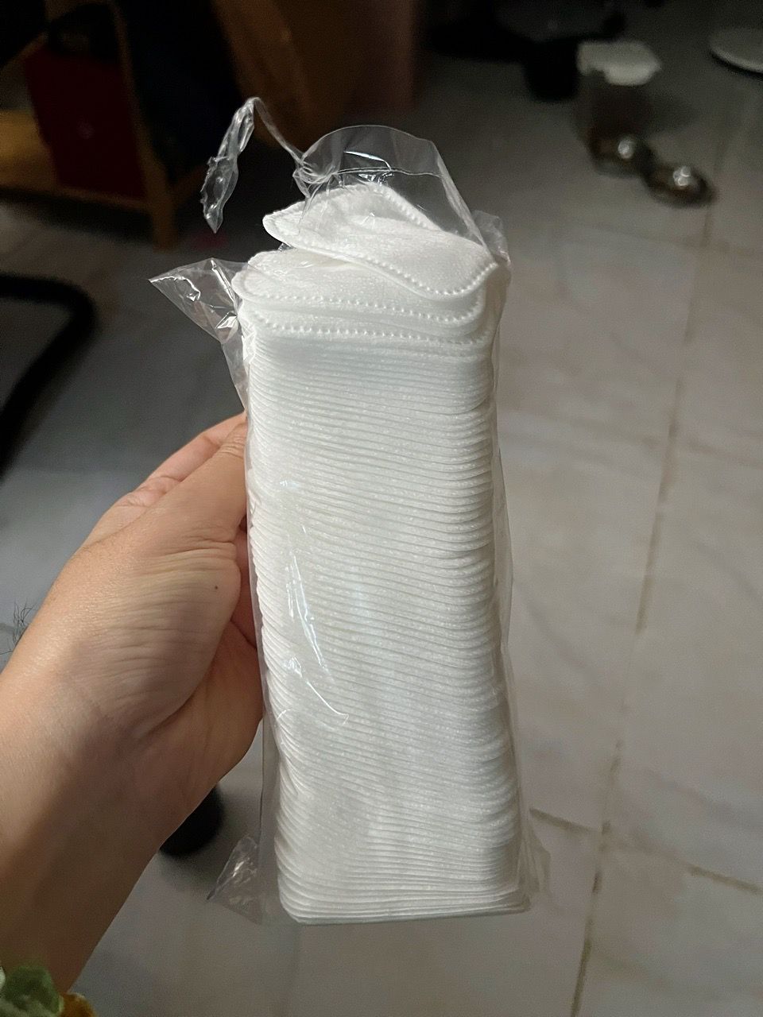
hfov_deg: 53.1
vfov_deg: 67.3
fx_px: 764
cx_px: 382
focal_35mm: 26
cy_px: 508
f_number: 1.6
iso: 640
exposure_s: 1/40
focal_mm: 5.1
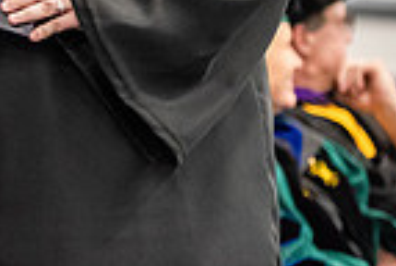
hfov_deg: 5.1
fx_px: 4376
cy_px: -212
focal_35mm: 397
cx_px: -291
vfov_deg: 3.5
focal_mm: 98
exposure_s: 1/200
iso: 3200
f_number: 3.2
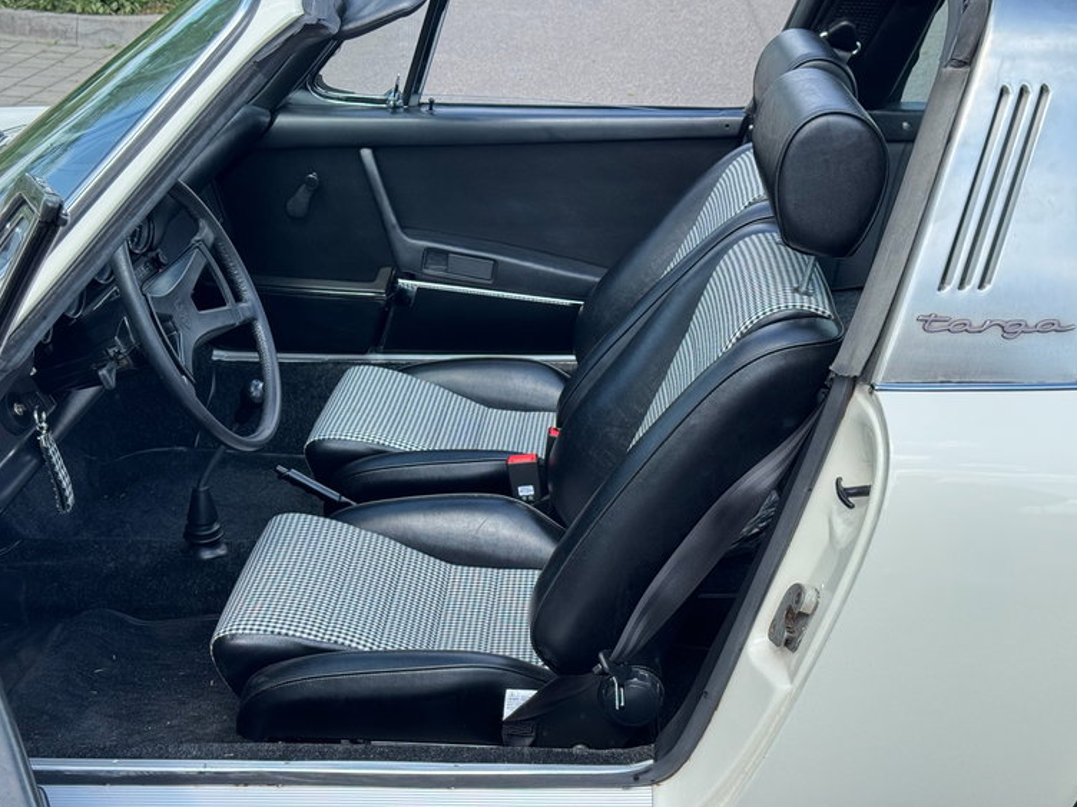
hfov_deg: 38.9
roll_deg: -2.0
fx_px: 1525
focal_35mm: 49
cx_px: 534
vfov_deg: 29.7
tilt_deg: -23.0
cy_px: 404
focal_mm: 6.76
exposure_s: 1/1059
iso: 64
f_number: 1.78
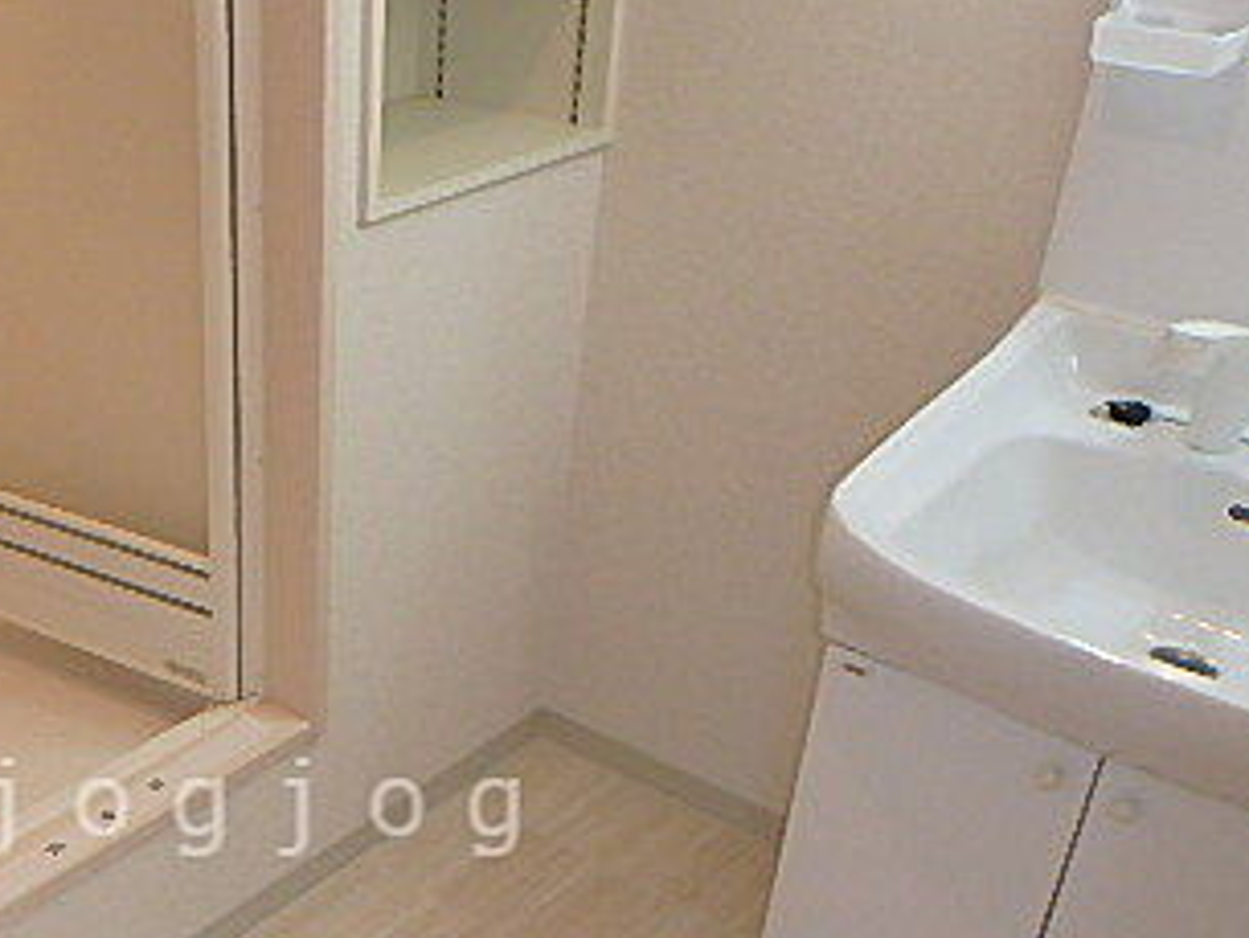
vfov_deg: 31.6
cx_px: 262
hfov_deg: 41.2
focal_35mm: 44
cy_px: 807
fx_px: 1588
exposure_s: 1/40
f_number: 3.5
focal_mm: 3.7
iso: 200
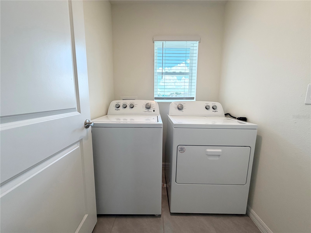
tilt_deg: -8.5
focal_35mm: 14
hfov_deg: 102.1
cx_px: 156
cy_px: 116
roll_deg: -0.3
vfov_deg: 85.7
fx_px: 126
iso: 125
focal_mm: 2.22
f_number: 2.2
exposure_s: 1/120
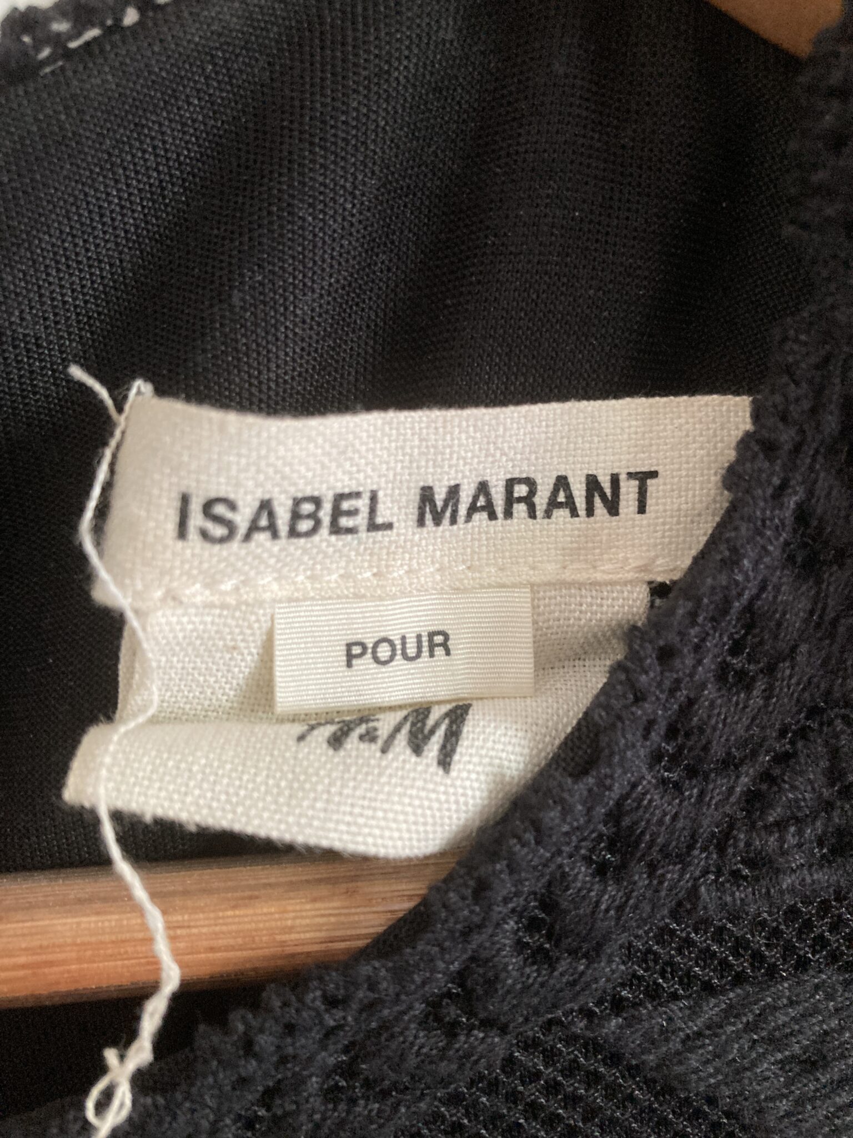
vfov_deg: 63.4
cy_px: 569
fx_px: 920
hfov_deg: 49.7
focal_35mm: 28
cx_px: 426
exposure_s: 1/45
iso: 320
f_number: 1.8
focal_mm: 3.99
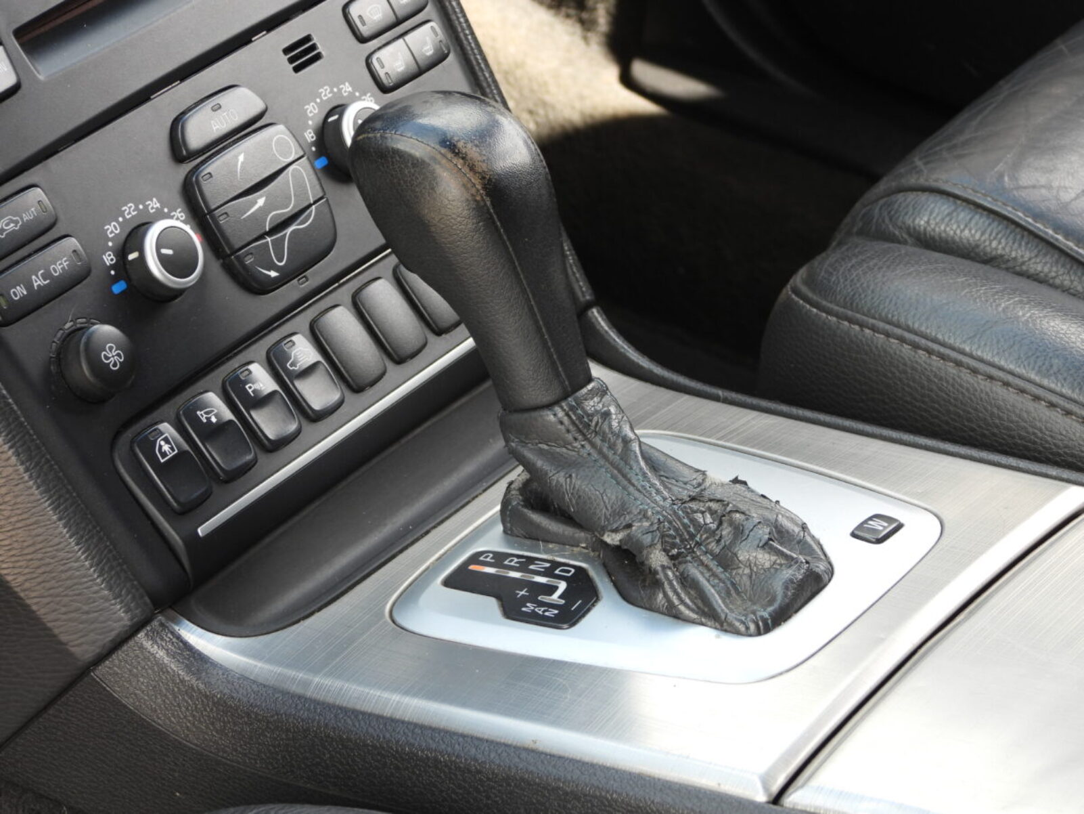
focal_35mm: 115
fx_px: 3602
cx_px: 542
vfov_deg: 12.9
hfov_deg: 17.1
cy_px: 407
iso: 100
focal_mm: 20.7
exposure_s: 1/80
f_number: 4
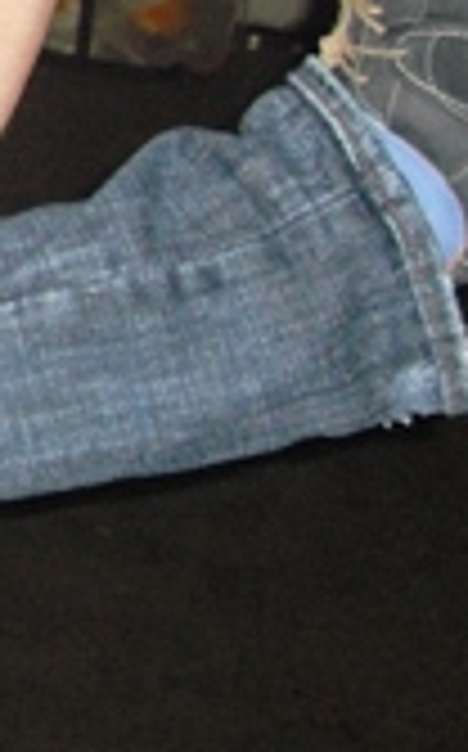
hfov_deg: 7.0
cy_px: -158
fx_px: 3478
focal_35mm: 170
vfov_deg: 12.1
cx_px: -904
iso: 200
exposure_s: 1/60
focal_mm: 6.2
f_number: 2.8
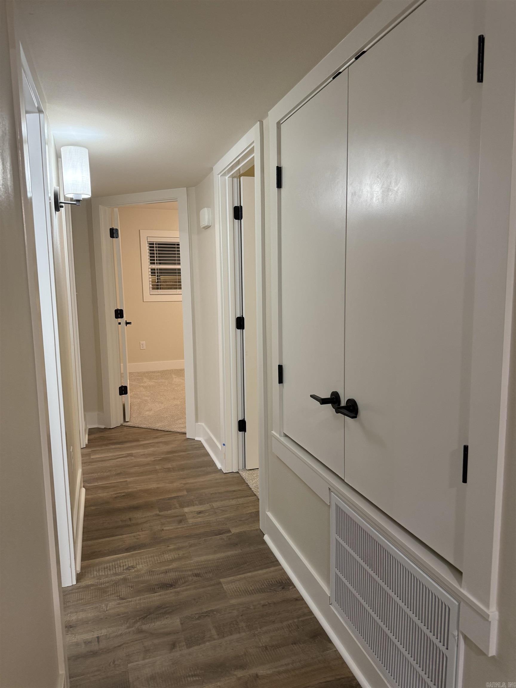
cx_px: 258
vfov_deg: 71.6
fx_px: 477
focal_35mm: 24
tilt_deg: -6.1
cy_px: 344
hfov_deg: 56.8
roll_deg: -0.1
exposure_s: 1/60
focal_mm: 6.76
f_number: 1.78
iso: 200
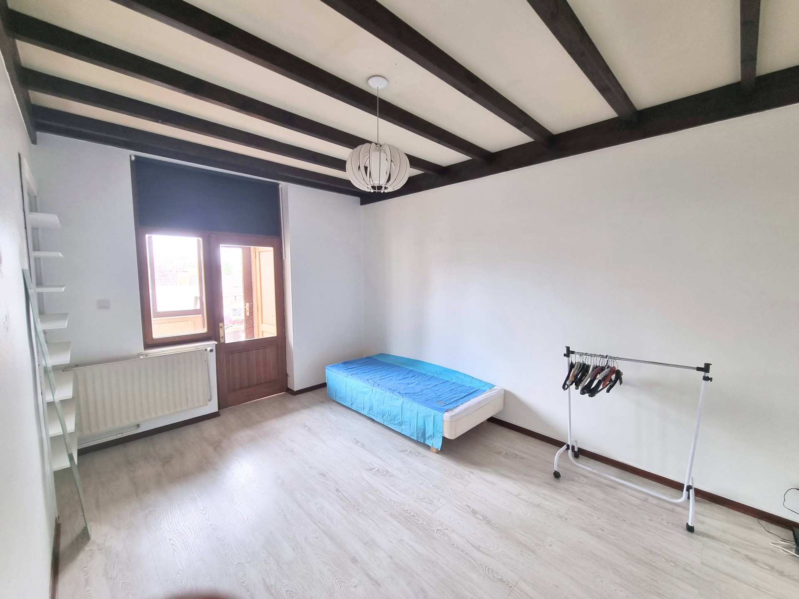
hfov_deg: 106.2
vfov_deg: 89.9
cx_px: 400
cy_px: 300
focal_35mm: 13
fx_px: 300
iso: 80
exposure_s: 1/50
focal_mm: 2.2
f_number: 2.2
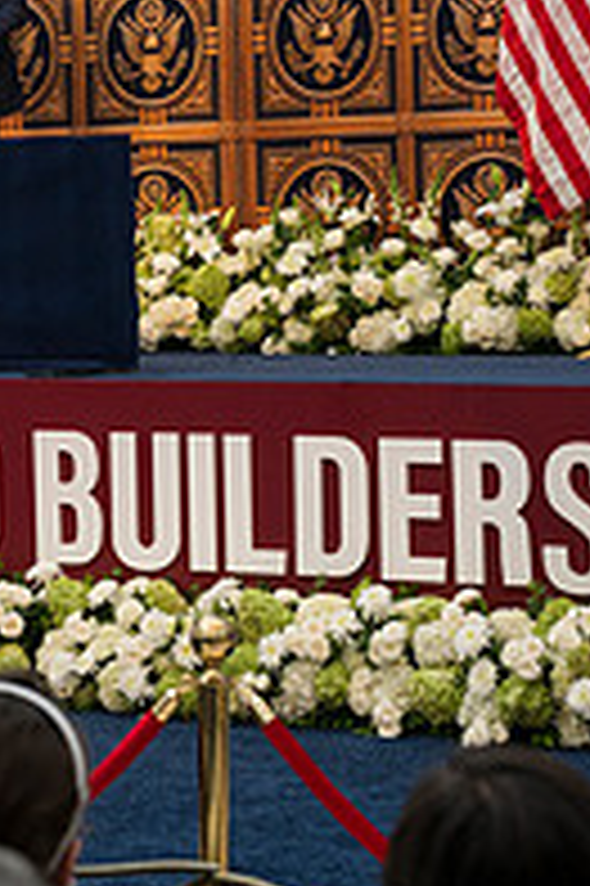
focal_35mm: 124
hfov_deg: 10.8
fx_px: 3053
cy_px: 200
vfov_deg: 16.4
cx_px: -113
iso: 280
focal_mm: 42
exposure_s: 1/160
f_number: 4
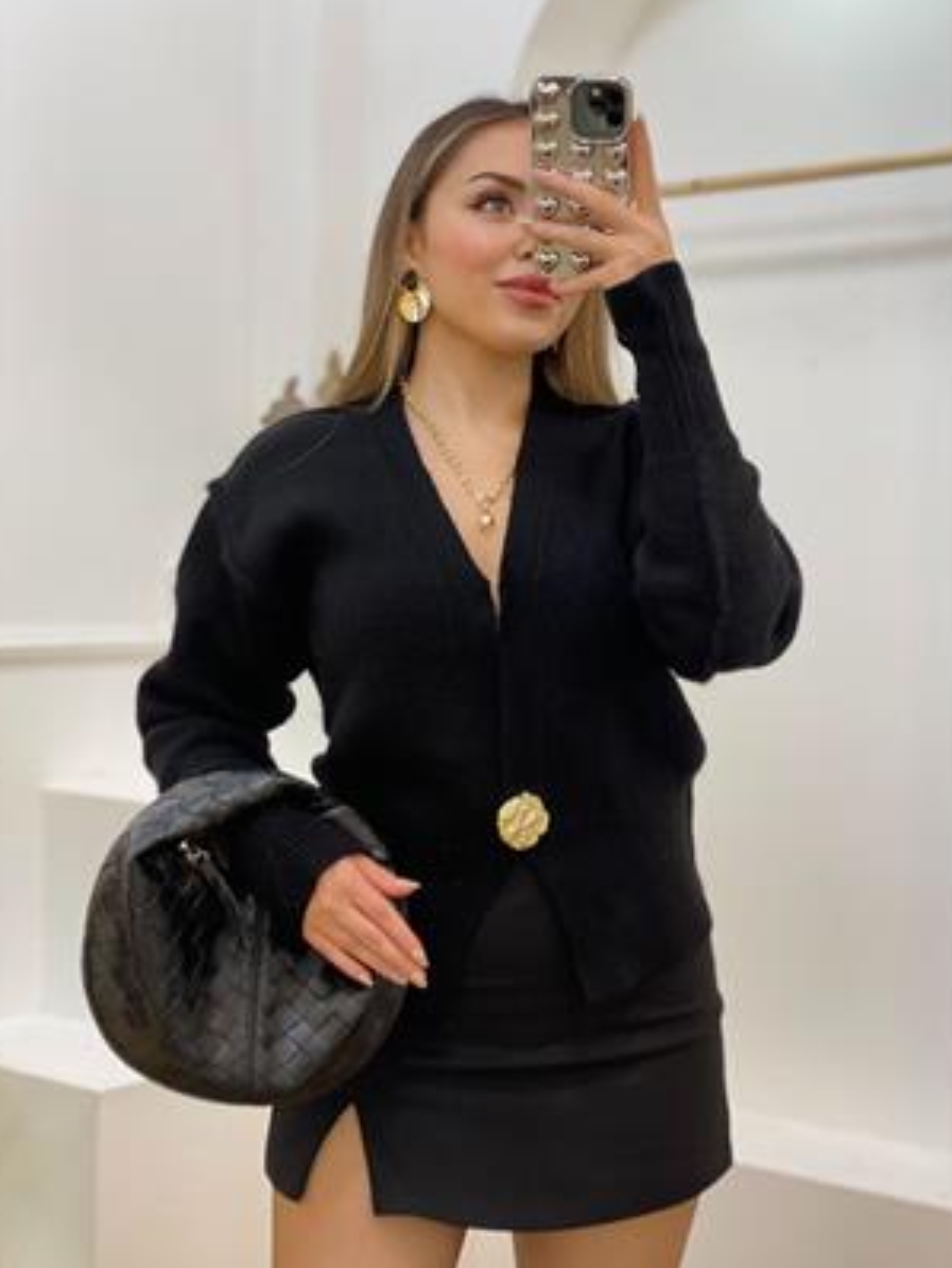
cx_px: 471
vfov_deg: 35.5
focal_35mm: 54
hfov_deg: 27.1
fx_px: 1978
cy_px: 626
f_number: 2
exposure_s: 1/100
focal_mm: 6
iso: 125
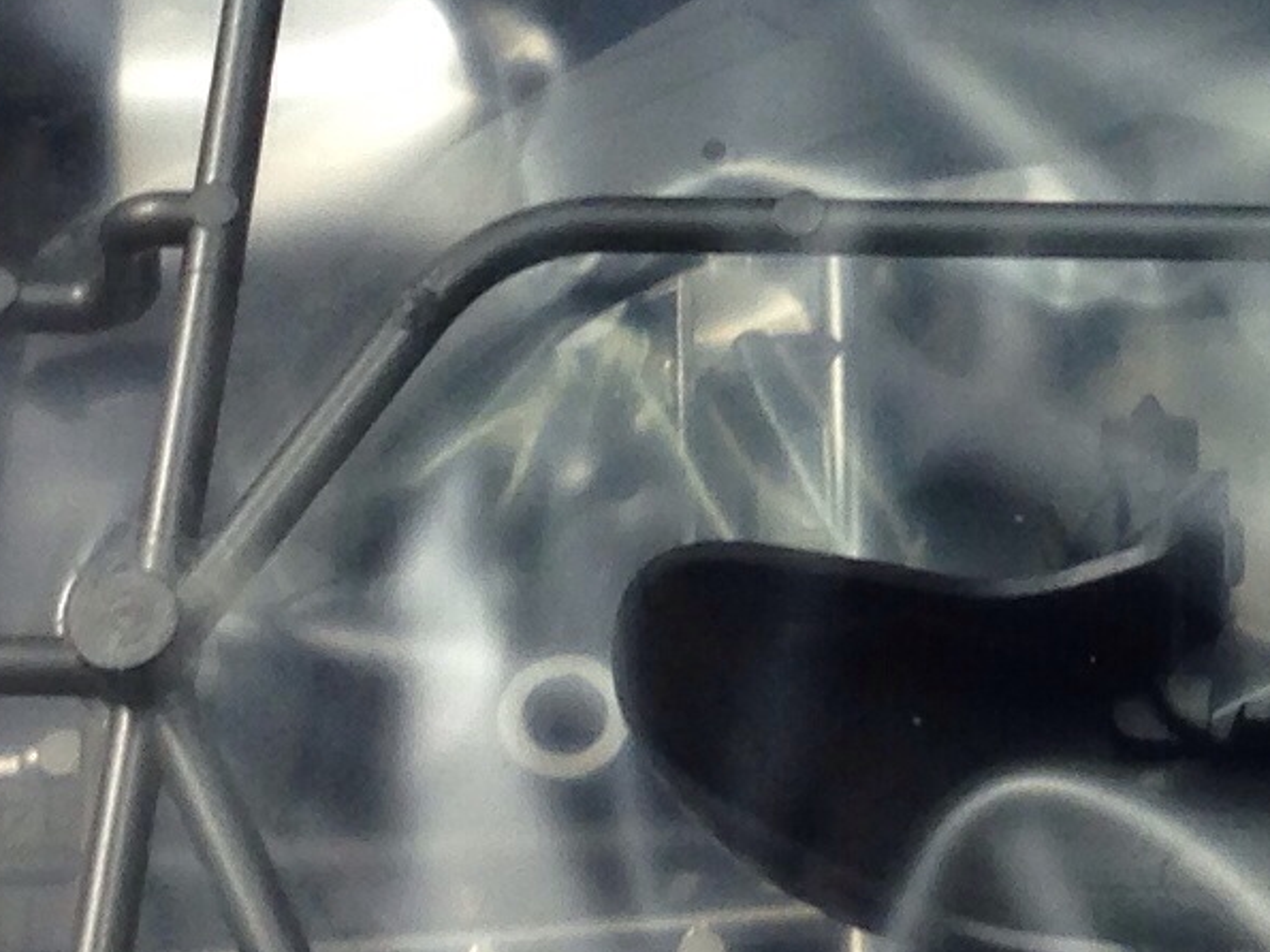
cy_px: -485
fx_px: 6639
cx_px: 1404
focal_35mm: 181
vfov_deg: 8.0
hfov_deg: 10.8
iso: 50
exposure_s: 1/60
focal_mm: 4.12
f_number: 2.4
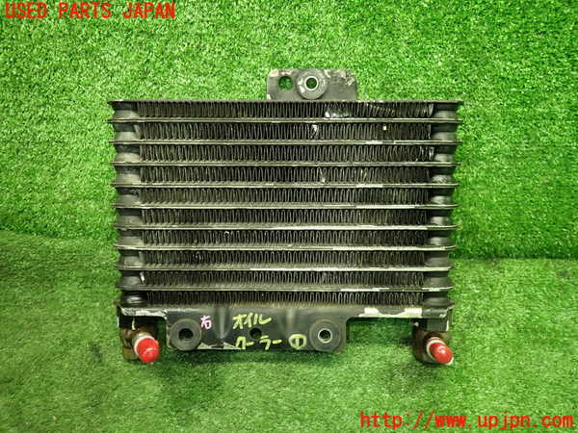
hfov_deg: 69.4
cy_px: 216
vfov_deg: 54.9
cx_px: 289
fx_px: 417
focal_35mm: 25
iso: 250
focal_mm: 4.5
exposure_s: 1/30
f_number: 2
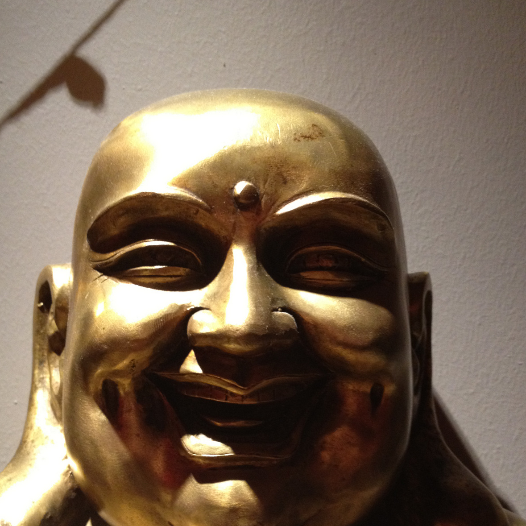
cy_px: 331
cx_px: 262
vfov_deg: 39.7
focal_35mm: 42
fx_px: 722
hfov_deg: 40.0
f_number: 2.4
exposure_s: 1/20
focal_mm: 4.28
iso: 250
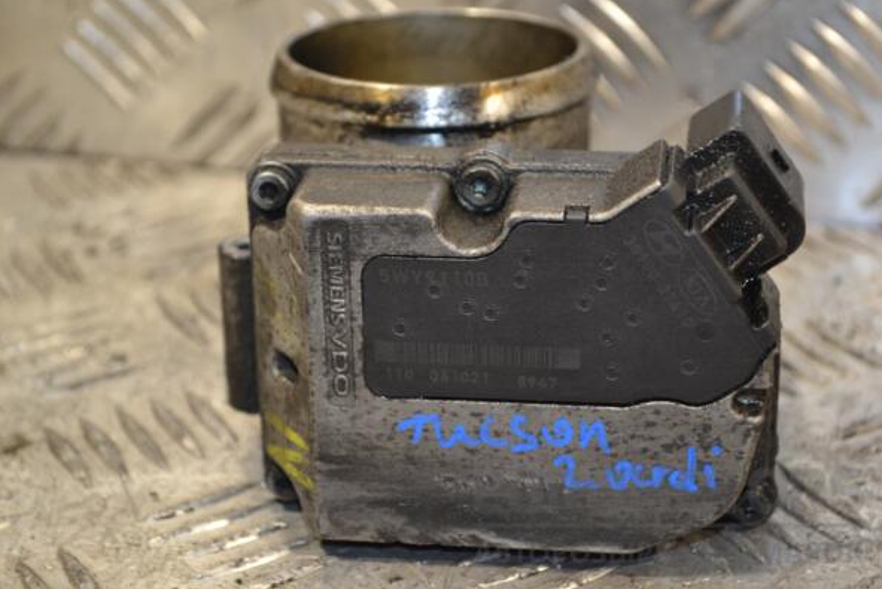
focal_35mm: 79
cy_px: 292
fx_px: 1936
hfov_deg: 25.7
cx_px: 445
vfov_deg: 17.3
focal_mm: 52
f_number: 5.6
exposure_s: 1/60
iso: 560
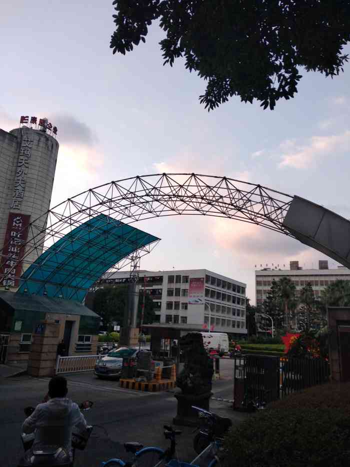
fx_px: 350
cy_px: 234
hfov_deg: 53.1
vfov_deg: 67.3
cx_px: 175
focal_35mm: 26
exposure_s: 1/141
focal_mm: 3.81
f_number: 2.2
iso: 100
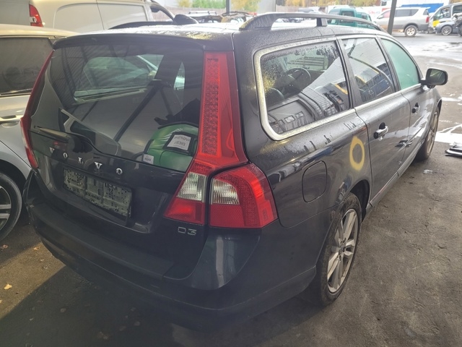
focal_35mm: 26
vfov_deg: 53.1
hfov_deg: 67.3
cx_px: 231
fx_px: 347
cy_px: 174
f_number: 1.8
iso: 250
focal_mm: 5.4
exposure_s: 1/50
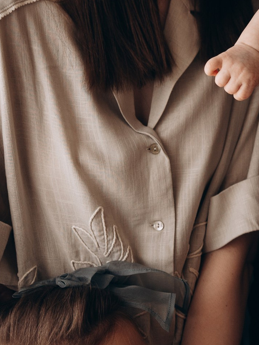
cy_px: 232
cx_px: 263
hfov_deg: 10.2
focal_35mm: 144
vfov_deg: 13.7
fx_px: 1436
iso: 250
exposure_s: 1/160
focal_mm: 35
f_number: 3.2
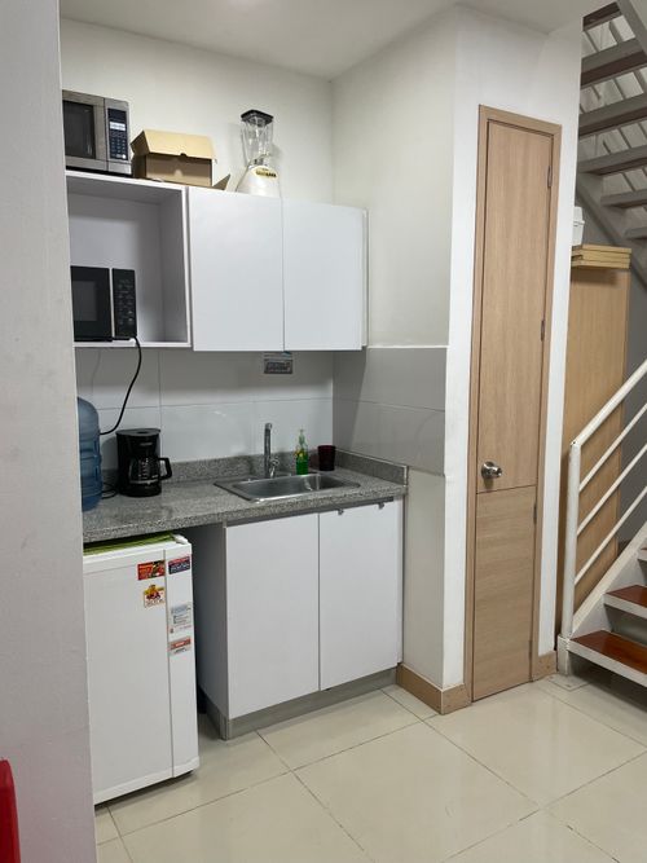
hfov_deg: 53.0
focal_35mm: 26
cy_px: 432
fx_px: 648
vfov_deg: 67.3
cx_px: 324
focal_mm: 4.2
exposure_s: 1/60
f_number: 1.6
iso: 80
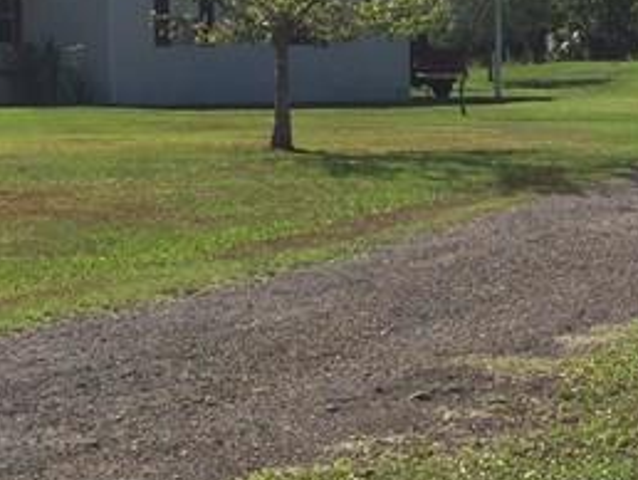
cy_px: 220
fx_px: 2122
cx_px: 710
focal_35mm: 115
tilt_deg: -4.1
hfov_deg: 16.6
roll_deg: -1.3
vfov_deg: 12.9
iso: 32
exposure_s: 1/2475
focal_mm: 4.15
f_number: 2.2
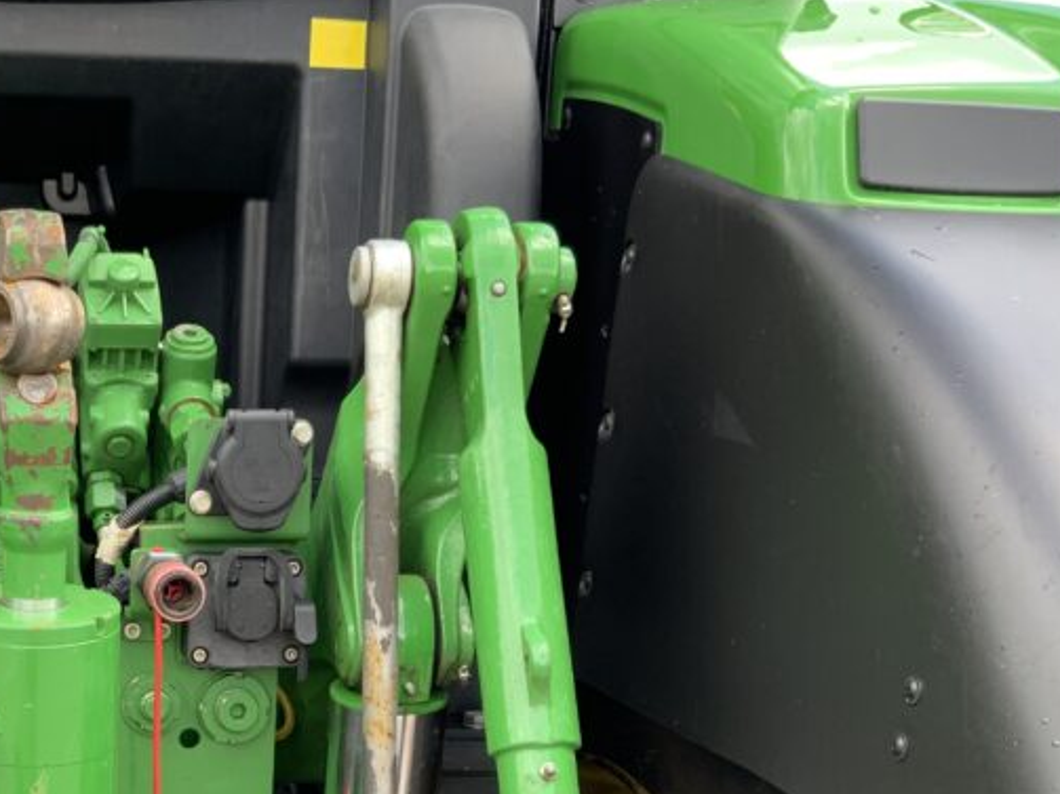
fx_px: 1806
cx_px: 141
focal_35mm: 59
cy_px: 767
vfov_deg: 23.9
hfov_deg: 31.4
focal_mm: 3
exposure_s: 1/122
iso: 25
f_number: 1.8
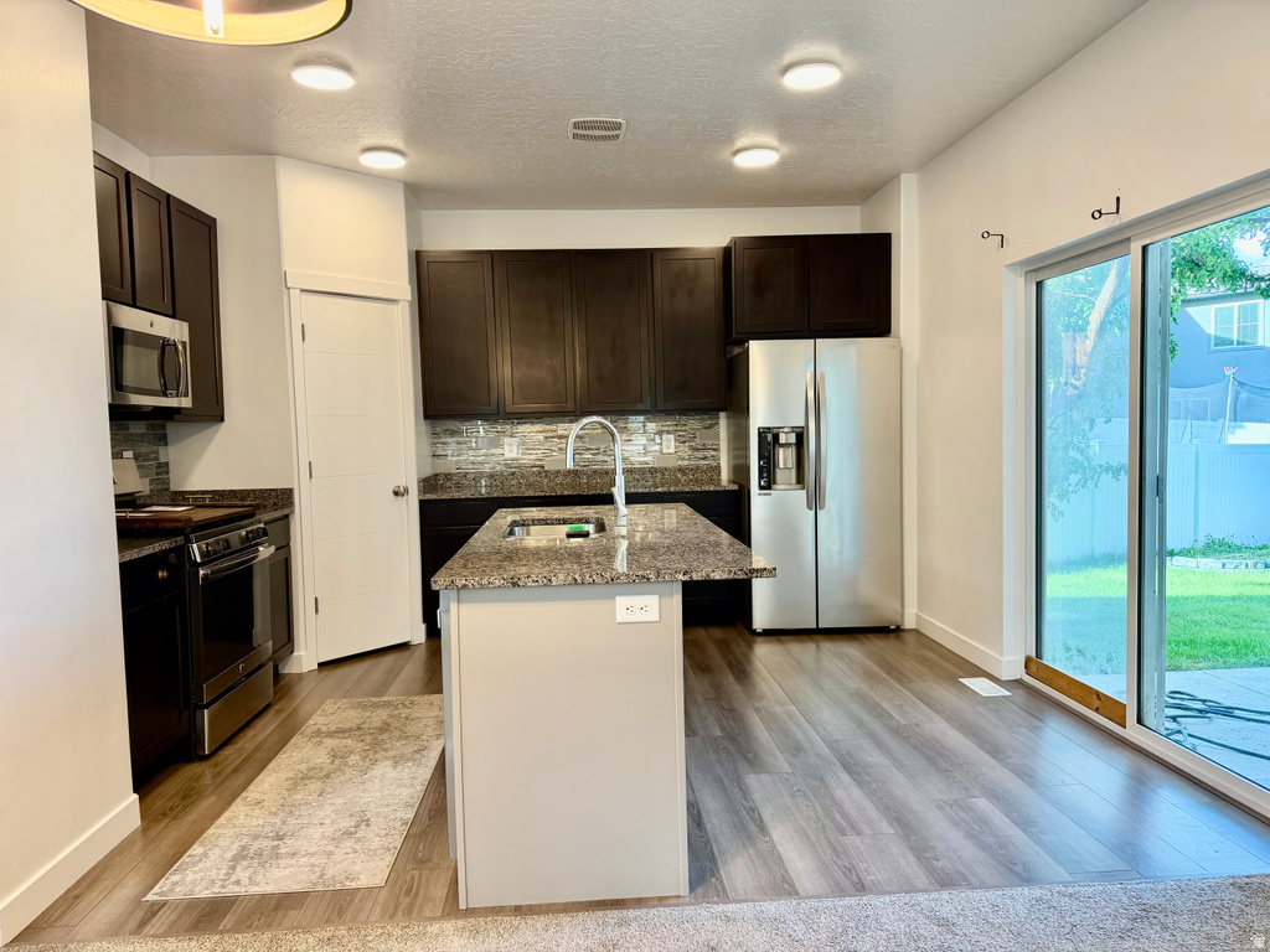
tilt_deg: -3.4
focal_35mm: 24
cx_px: 635
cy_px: 476
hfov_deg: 71.6
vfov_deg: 56.8
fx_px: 881
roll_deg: +1.1
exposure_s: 1/129
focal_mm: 6.76
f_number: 1.78
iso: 160
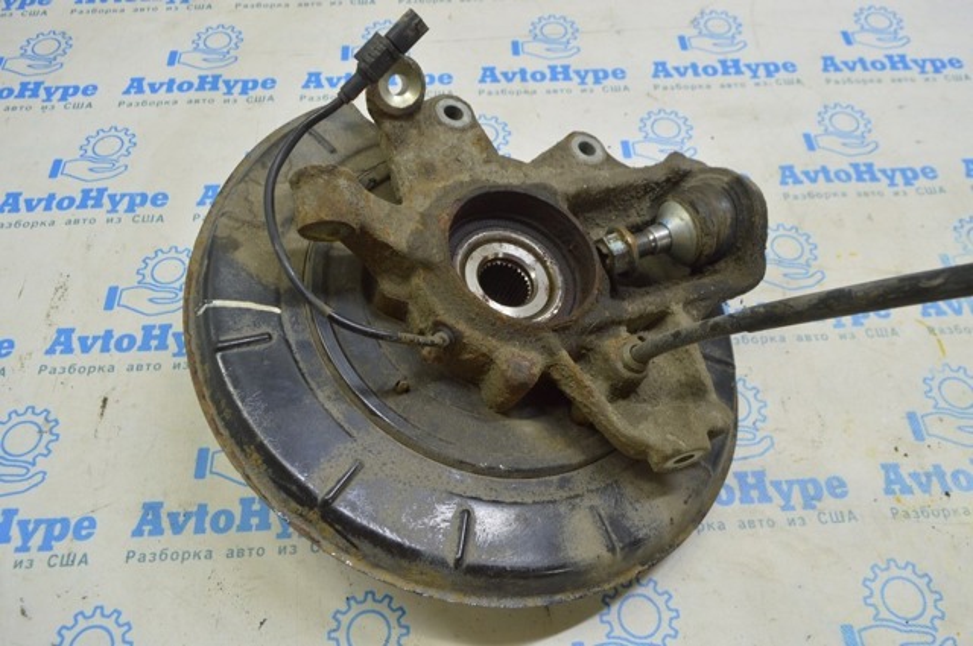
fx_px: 729
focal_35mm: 27
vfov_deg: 47.8
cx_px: 486
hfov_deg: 67.4
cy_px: 323
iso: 400
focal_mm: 18
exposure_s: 1/20
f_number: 5.6
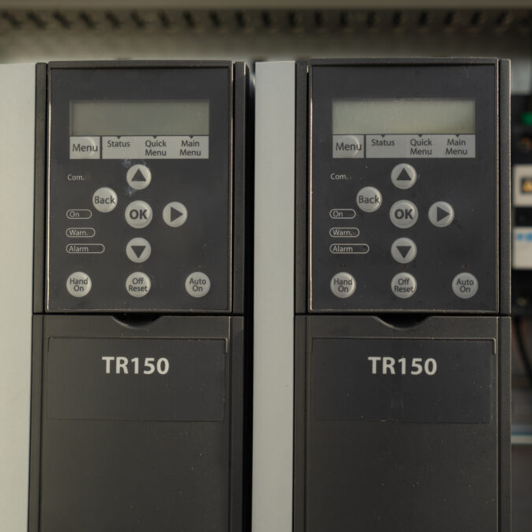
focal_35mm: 66
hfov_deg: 26.1
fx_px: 1148
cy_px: 268
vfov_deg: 26.1
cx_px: 290
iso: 250
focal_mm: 51
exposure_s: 1/250
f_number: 4
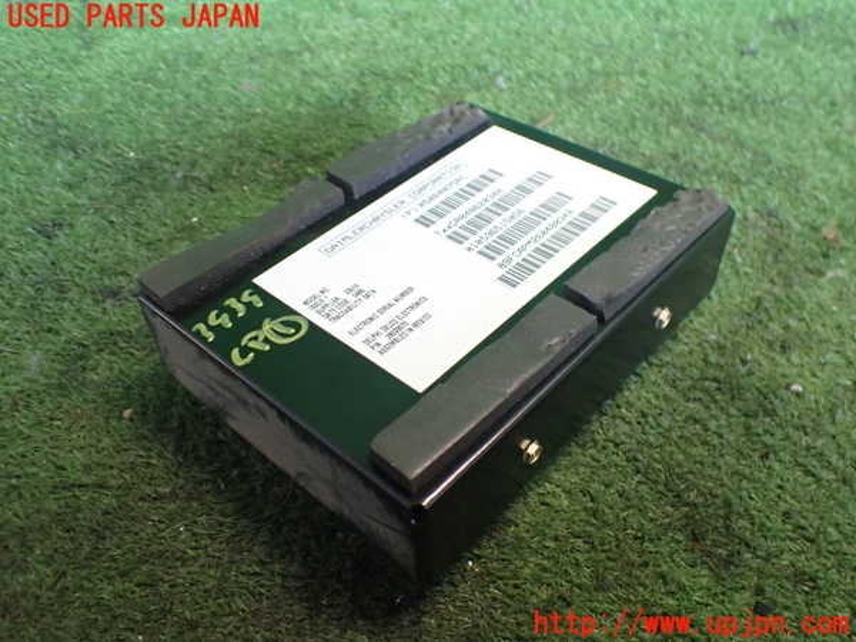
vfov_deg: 46.8
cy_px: 321
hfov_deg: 60.0
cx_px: 428
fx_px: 742
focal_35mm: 30
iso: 800
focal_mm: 5.4
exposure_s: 1/80
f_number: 2.3
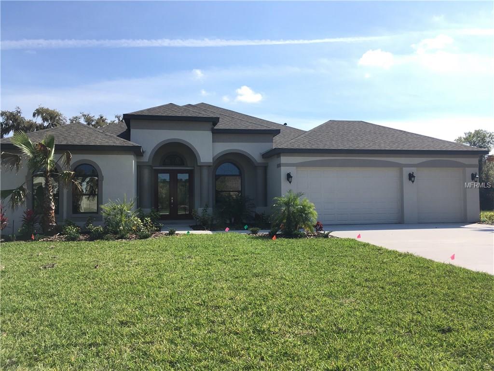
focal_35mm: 29
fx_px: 414
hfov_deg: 61.7
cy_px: 186
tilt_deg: +1.8
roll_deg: +1.1
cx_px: 247
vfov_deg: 48.2
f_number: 2.2
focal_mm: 4.15
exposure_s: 1/1374
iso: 25
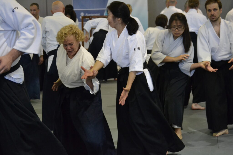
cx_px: 116
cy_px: 78
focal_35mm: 82
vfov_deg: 16.6
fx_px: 534
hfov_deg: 24.6
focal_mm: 55
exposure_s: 1/250
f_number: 4
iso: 3200
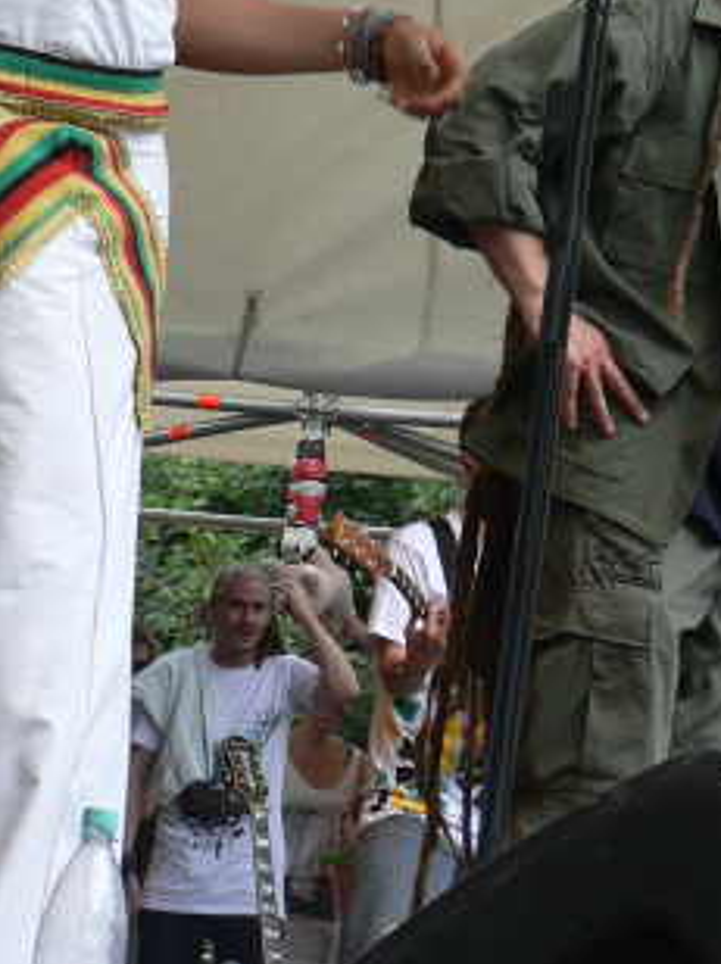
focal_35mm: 226
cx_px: 507
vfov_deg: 8.8
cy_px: 226
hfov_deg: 6.6
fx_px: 6289
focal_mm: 21.2
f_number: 4
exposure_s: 1/160
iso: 64
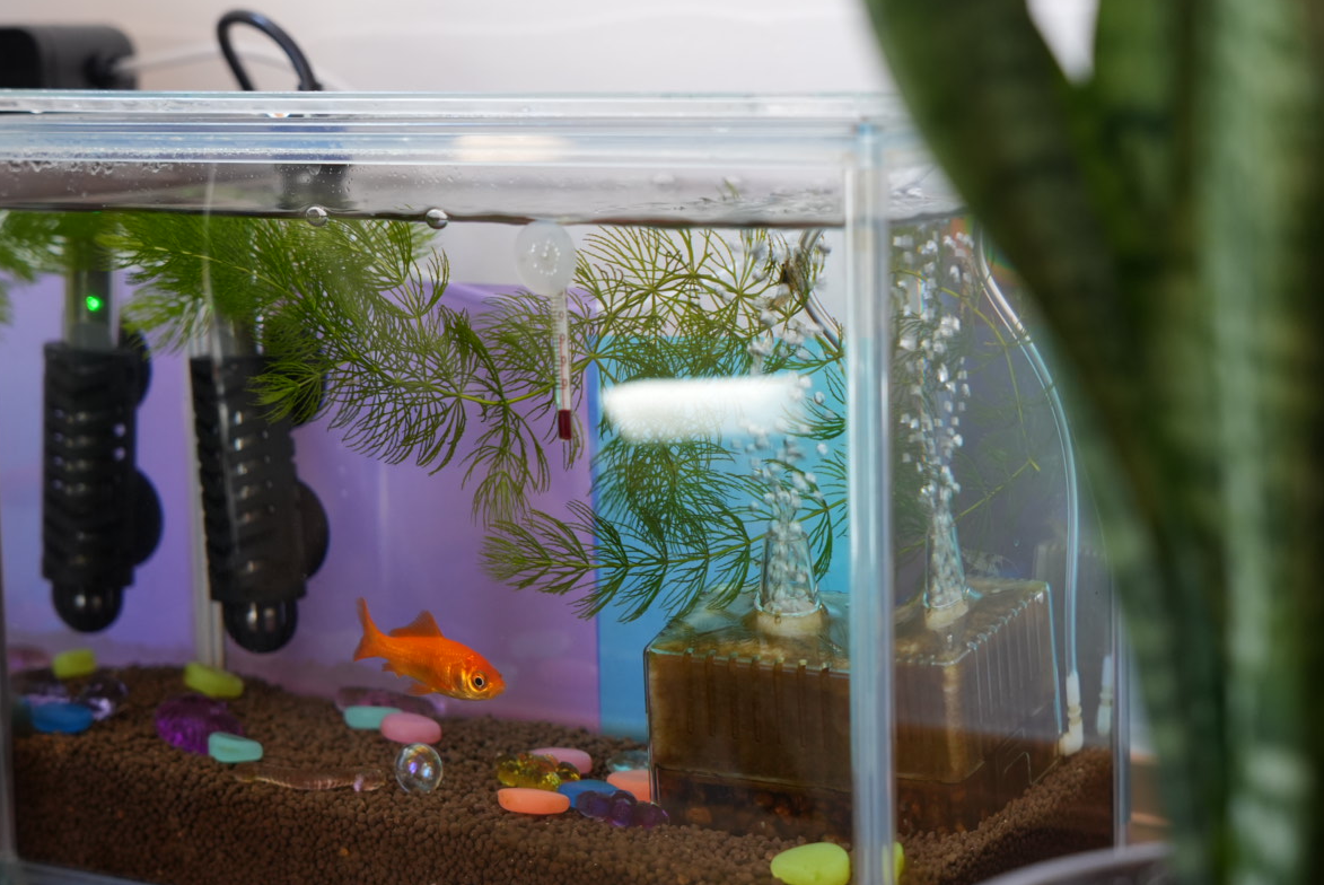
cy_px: 459
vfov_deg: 18.6
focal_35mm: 74
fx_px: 2707
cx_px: 670
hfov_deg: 27.5
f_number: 4
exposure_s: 1/160
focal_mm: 53.4
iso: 1000
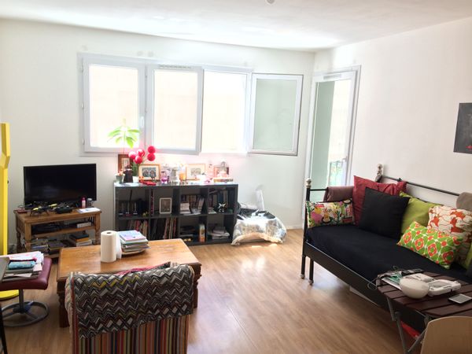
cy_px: 177
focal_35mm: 29
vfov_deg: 48.2
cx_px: 236
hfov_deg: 61.7
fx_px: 395
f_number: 2.2
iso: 50
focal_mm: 4.15
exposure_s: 1/33
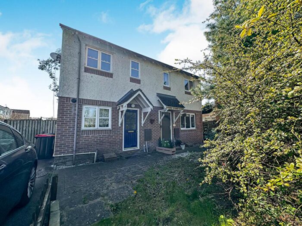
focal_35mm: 14
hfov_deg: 102.1
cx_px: 151
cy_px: 113
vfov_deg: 85.7
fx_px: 122
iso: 40
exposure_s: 1/1400
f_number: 2.2
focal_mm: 2.22
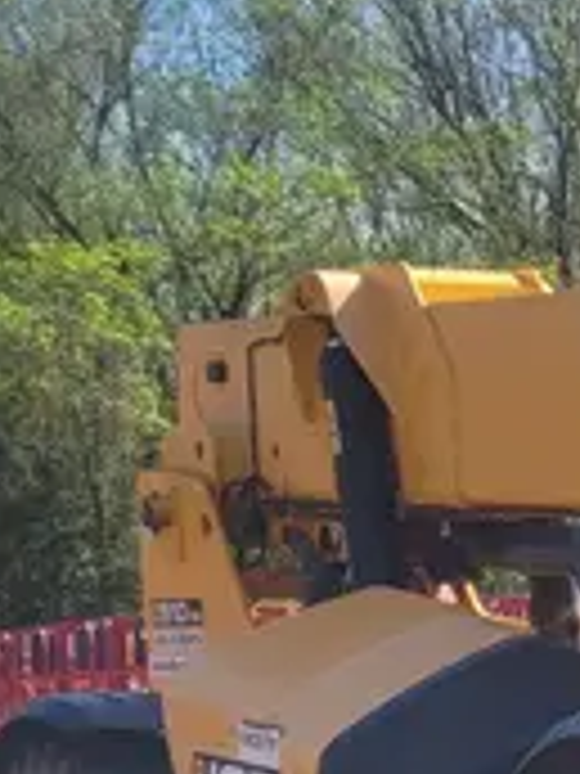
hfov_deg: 12.2
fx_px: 2480
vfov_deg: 17.5
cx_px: 1048
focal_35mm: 111
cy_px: 682
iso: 40
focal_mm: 5.4
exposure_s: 1/2094
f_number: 1.8
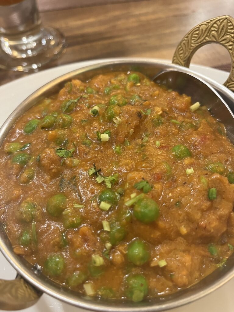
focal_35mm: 26
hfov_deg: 53.1
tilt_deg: -54.1
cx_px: 117
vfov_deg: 67.3
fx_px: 234
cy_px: 156
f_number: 1.6
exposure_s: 1/50
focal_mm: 5.1
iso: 400
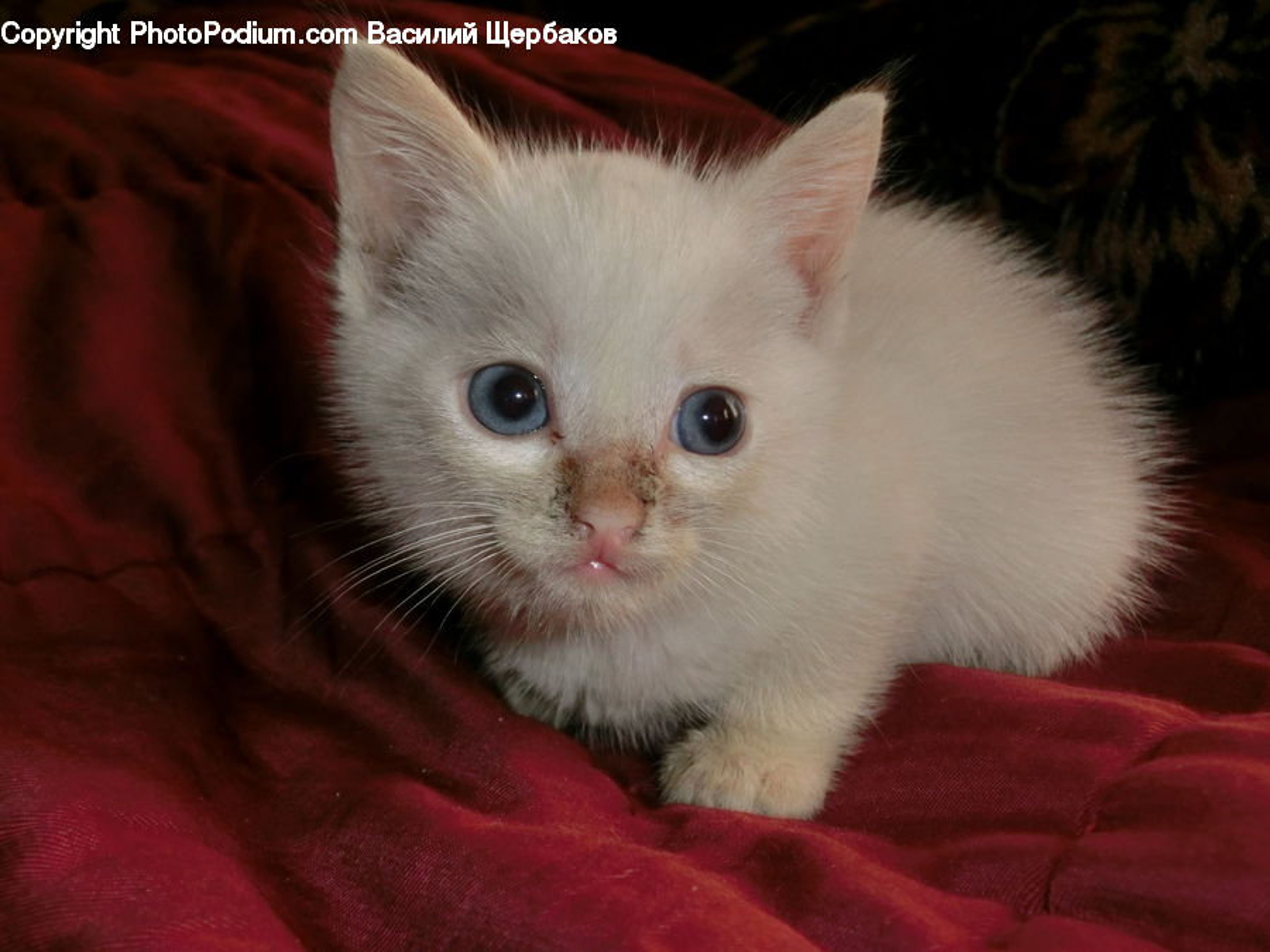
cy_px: 476
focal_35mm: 33
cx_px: 635
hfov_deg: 55.4
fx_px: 1211
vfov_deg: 42.9
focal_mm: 5.93
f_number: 3.7
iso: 125
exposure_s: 1/30
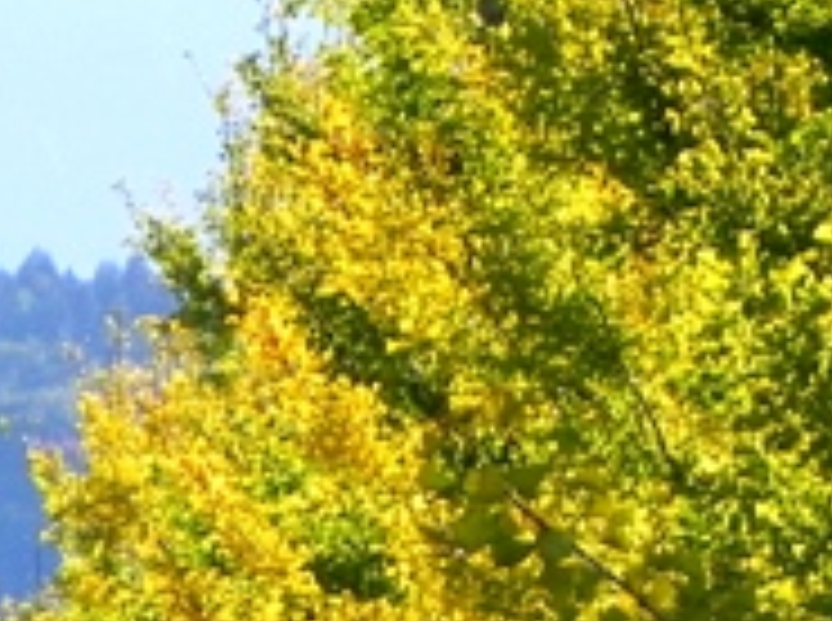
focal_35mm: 1313
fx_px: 31497
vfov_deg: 1.1
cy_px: 952
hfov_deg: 1.5
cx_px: 571
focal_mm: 75.7
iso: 160
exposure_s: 1/360
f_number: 6.3
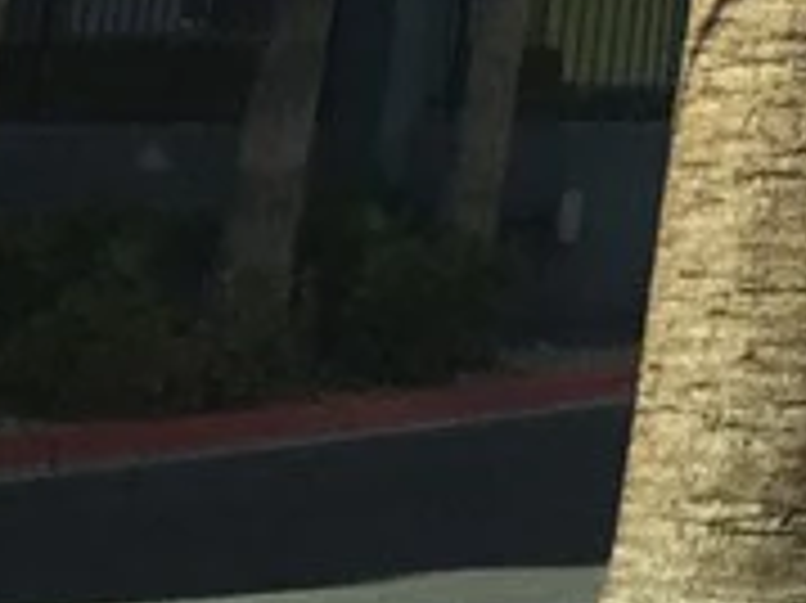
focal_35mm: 166
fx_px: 3863
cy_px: -886
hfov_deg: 10.1
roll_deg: -3.2
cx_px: 2035
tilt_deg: +15.3
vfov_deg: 8.2
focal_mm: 4.15
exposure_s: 1/1276
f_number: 2.2
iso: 32
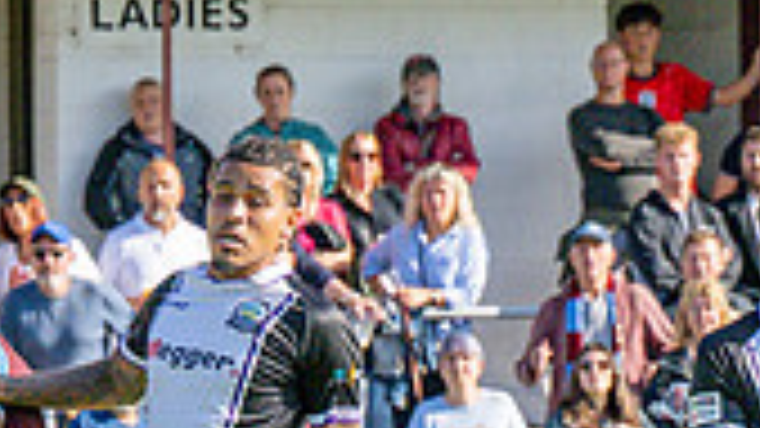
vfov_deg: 1.6
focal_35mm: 741
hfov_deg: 2.9
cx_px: -268
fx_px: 14930
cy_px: 704
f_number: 4
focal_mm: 110
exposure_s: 1/4000
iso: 400
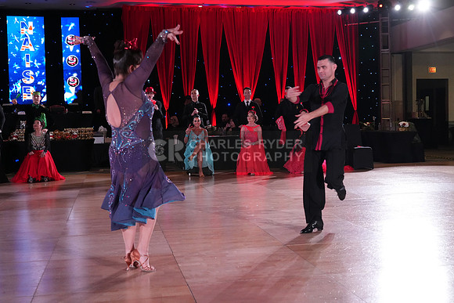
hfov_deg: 44.5
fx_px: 555
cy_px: 152
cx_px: 227
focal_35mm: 44
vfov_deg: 30.5
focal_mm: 44
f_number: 4.5
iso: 4000
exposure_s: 1/400
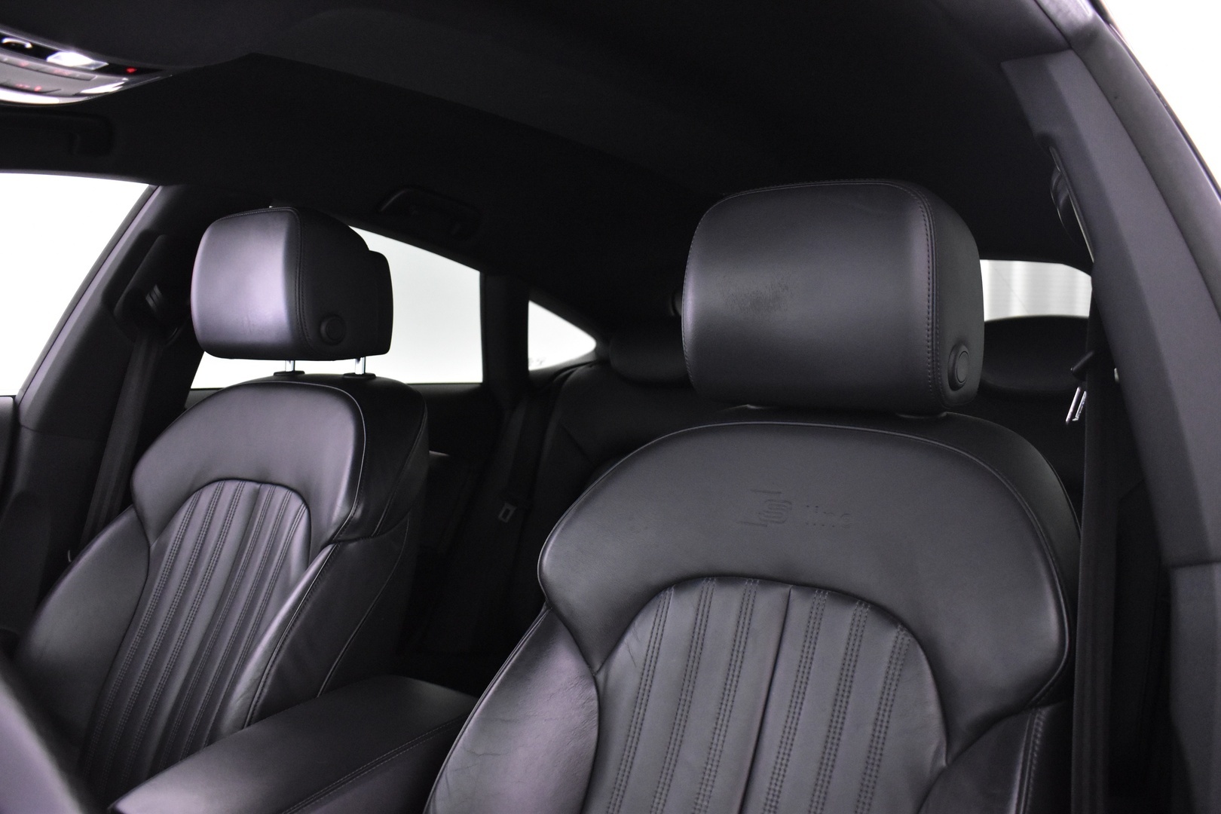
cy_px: 407
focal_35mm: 30
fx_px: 1017
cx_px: 610
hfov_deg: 61.9
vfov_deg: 43.6
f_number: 3.8
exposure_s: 1/30
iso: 3200
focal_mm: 20
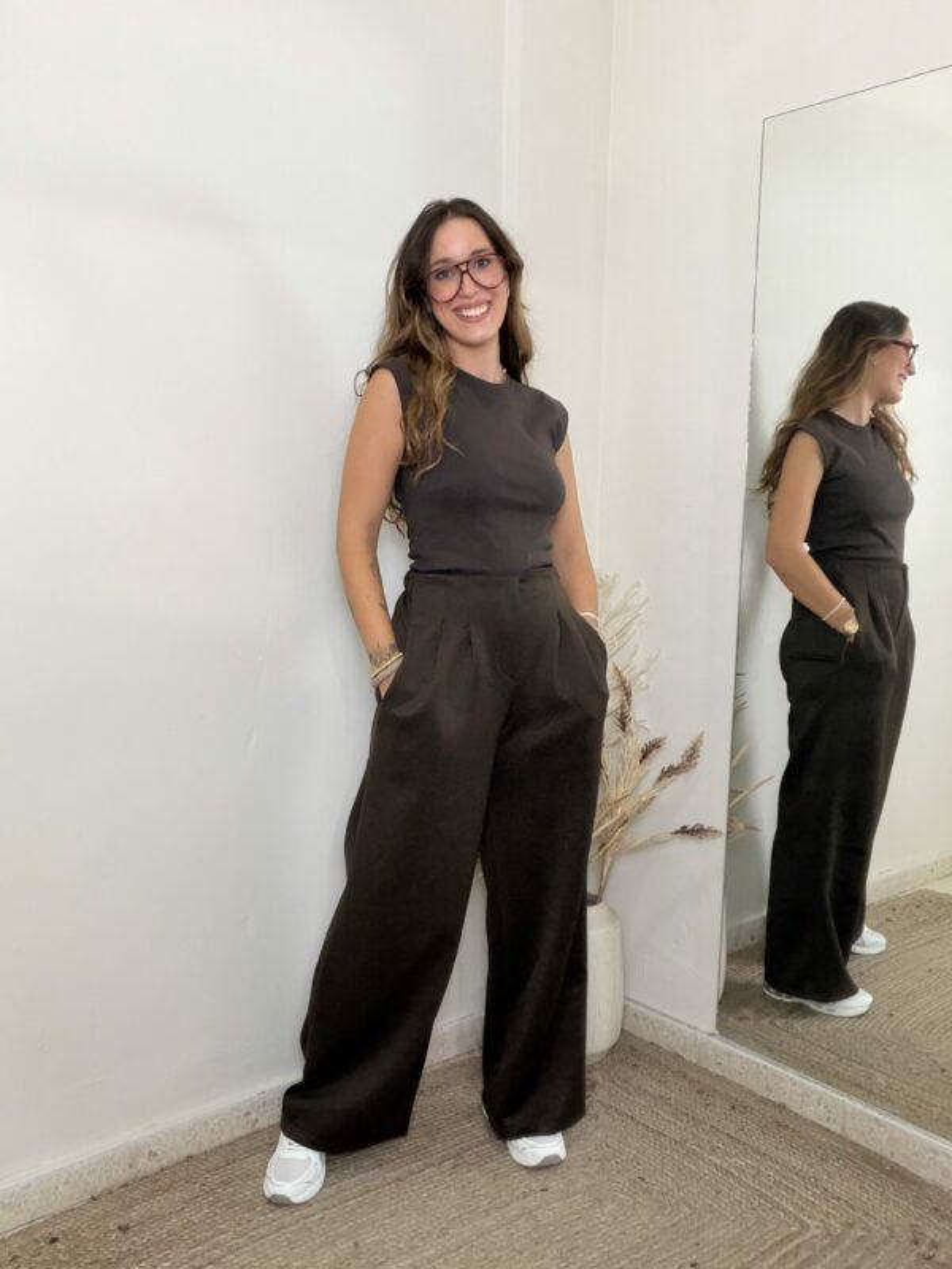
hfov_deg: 46.8
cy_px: 634
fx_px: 1100
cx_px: 476
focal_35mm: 30
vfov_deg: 60.0
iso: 160
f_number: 1.9
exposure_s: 1/50
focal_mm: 2.71
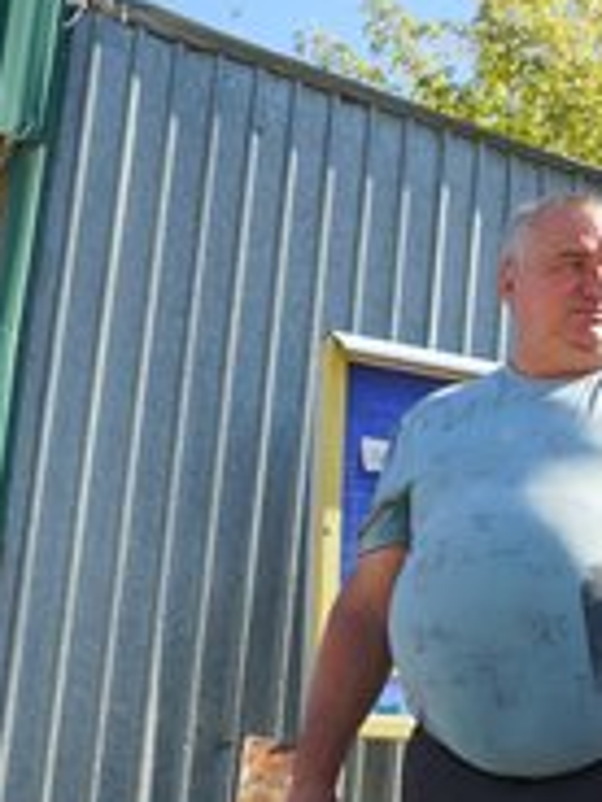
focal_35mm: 73
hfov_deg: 19.3
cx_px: 672
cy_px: 530
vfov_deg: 26.5
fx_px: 1693
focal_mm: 35
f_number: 4.5
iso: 100
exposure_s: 1/320
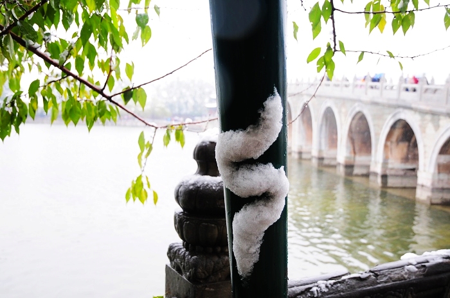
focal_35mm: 38
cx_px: 225
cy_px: 149
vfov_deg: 35.4
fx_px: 468
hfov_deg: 51.4
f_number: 4
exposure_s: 1/80
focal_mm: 25
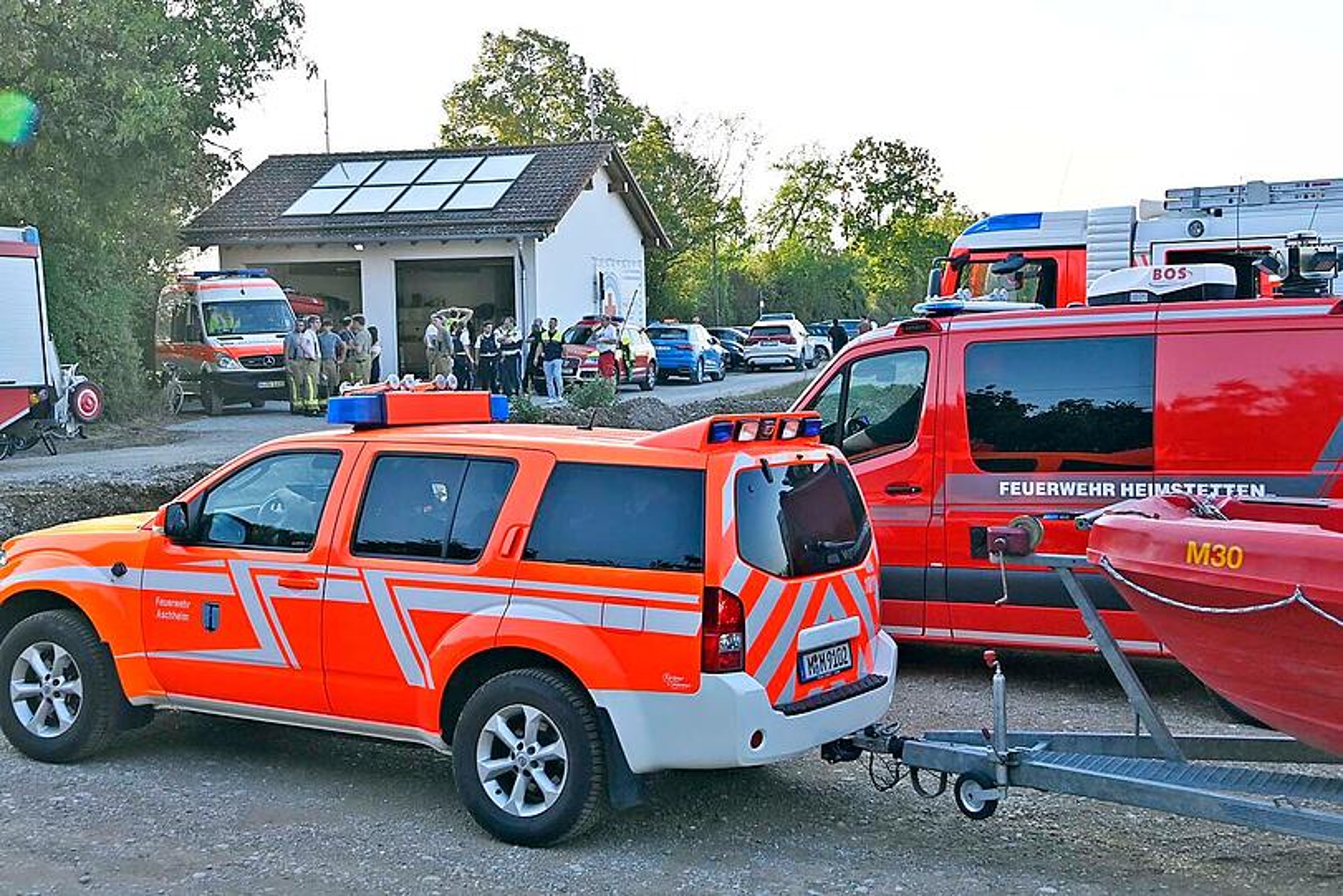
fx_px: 1679
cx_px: 672
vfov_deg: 29.9
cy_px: 448
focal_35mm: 45
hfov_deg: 43.6
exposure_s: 1/1000
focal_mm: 45
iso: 1000
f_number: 7.1
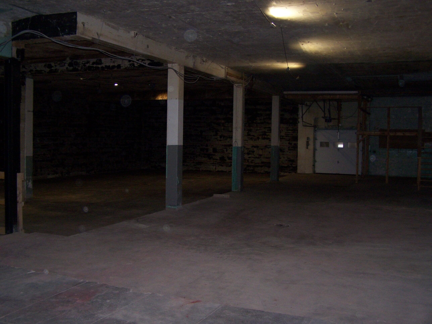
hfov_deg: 49.0
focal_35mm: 38
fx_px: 474
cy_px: 162
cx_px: 216
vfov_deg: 37.7
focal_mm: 6.3
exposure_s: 1/60
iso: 140
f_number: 2.8
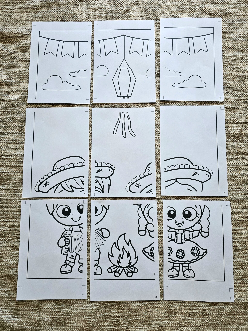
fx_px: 220
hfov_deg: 58.9
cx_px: 124
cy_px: 166
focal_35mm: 23
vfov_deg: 73.9
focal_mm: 6.3
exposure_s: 1/370
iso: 400
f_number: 1.7
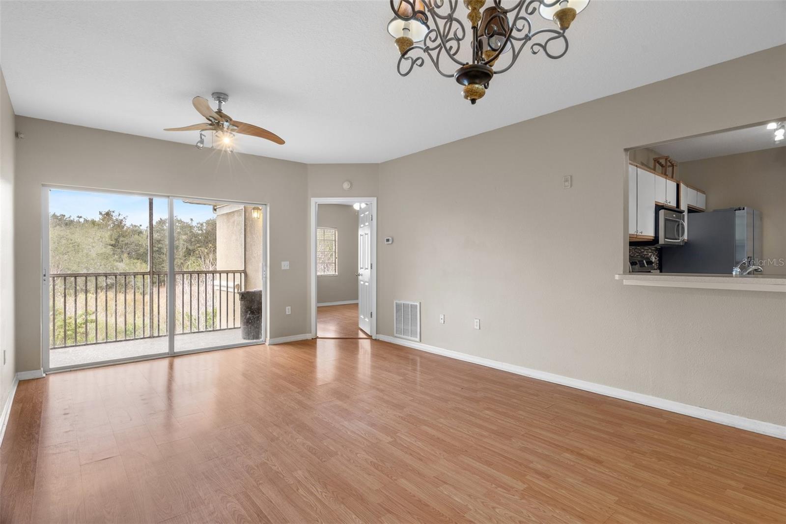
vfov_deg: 70.4
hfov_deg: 93.3
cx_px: 393
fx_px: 371
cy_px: 262
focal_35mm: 17
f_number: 8
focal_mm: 17
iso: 320
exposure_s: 2
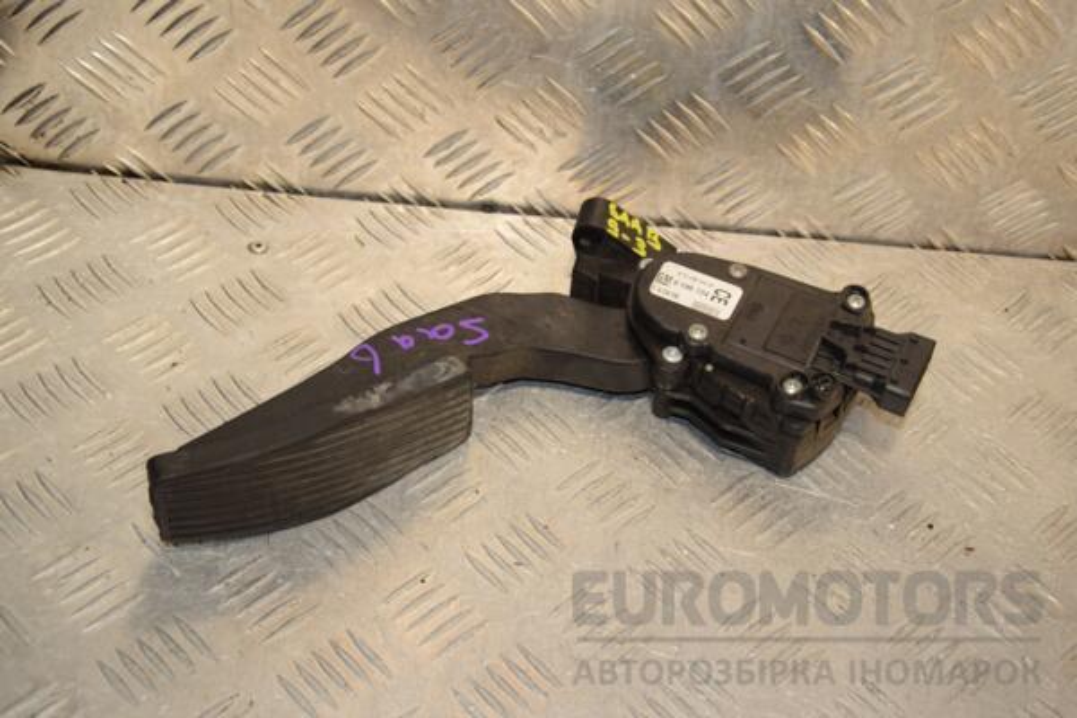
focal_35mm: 63
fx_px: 1885
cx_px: 538
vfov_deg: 21.6
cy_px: 359
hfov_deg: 31.9
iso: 800
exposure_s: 1/200
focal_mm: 42
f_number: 7.1
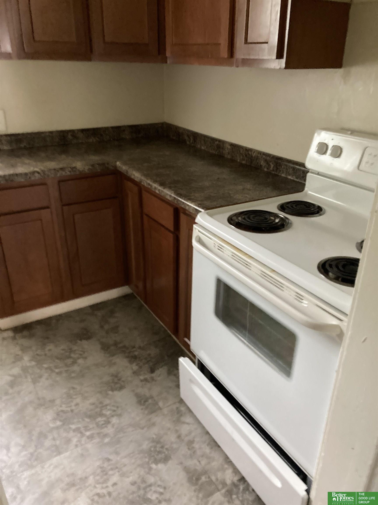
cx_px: 189
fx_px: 408
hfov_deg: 49.7
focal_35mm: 28
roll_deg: +1.2
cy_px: 252
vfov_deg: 63.4
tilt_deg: -18.8
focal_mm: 3.99
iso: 640
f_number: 1.8
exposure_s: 1/30
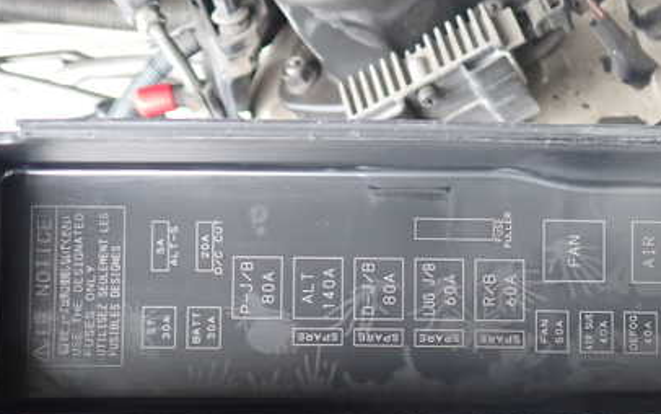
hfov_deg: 41.9
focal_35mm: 47
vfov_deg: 27.2
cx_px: 453
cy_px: 282
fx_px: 847
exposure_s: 1/60
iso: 400
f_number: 2.3
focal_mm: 5.4
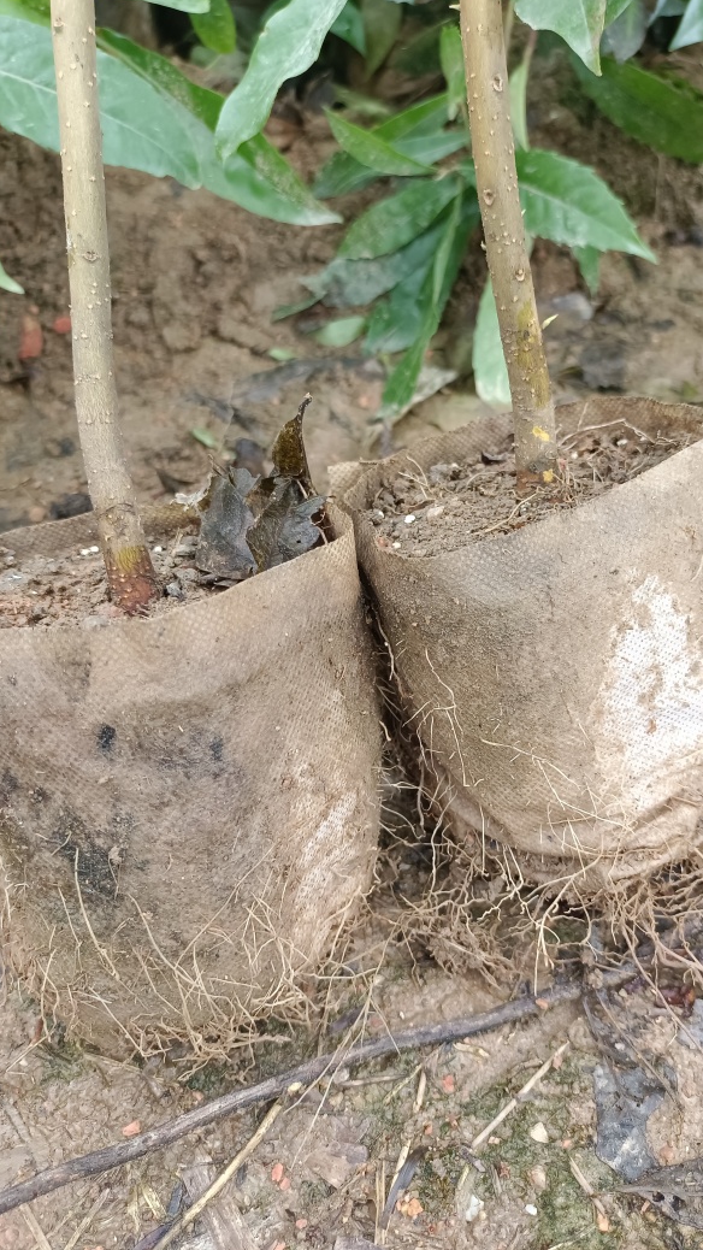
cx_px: 433
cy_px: 630
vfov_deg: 67.9
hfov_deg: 41.2
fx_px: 928
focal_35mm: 28
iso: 378
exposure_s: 1/100
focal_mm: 4.71
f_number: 1.79
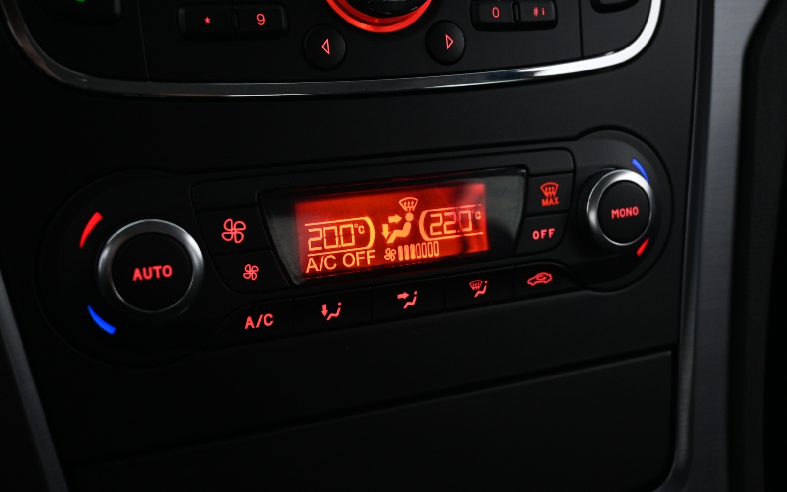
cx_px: 393
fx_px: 826
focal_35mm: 39
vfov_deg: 33.2
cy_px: 246
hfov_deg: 50.9
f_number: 4.2
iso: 1600
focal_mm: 25
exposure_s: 1/20
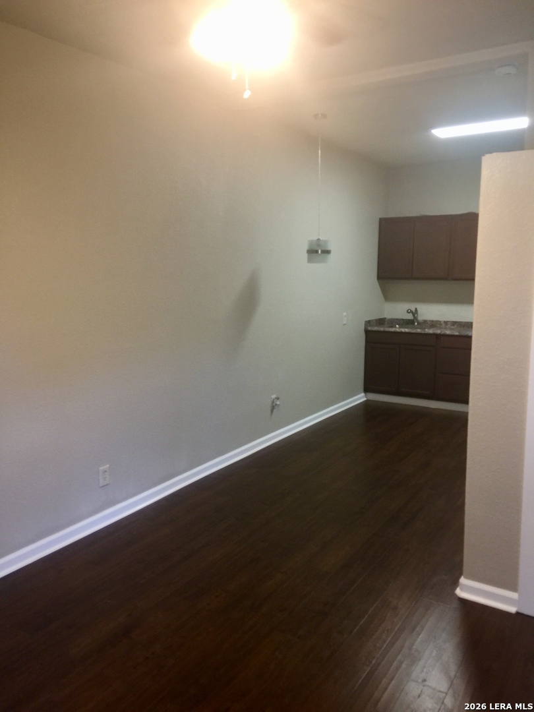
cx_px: 267
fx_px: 596
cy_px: 356
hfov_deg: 48.2
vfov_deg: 61.7
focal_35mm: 29
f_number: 2.2
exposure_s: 1/15
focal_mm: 4.15
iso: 50
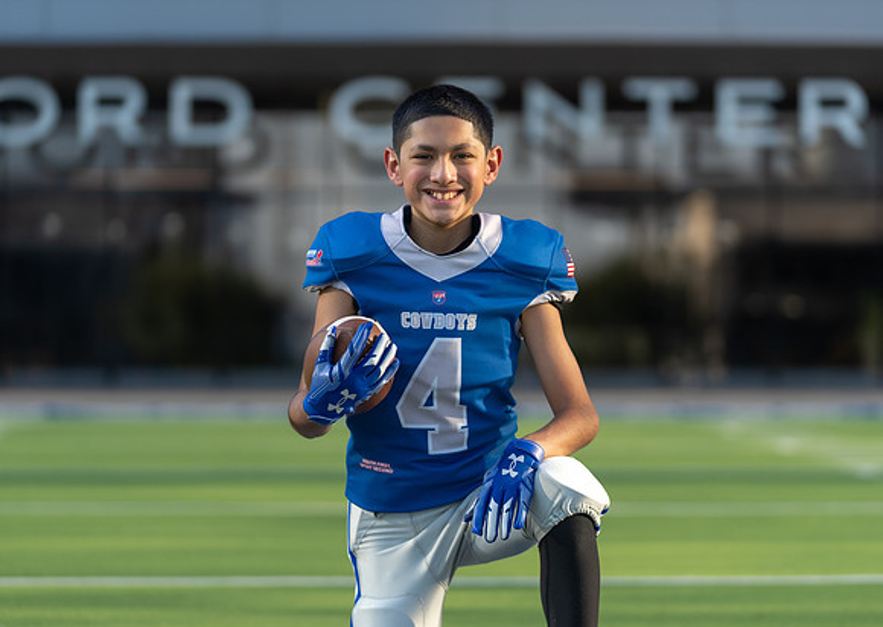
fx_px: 3656
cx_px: 455
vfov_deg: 9.8
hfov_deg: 13.8
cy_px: 317
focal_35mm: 146
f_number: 2.8
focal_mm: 120
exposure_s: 1/640
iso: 100
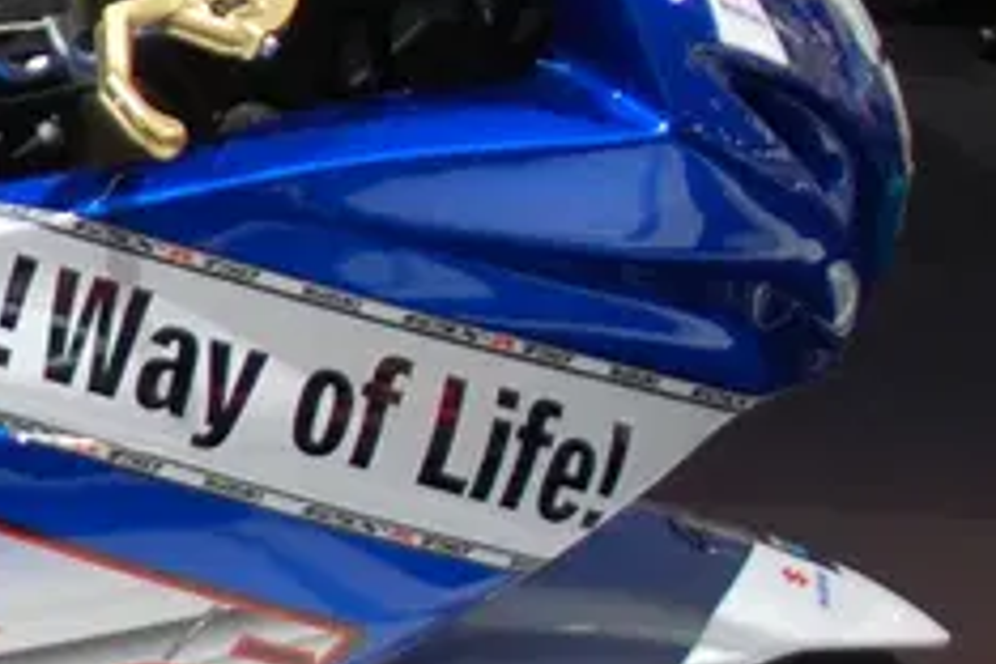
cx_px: -1183
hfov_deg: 6.8
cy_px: 226
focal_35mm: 292
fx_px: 8078
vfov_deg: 4.7
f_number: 4.5
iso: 400
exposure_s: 1/80
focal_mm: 38
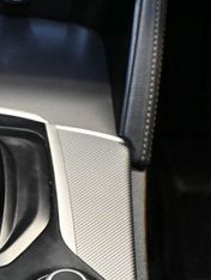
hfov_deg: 10.9
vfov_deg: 14.7
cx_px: -40
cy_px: 175
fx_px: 1087
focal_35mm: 134
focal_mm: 34
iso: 9000
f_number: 5
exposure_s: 1/60
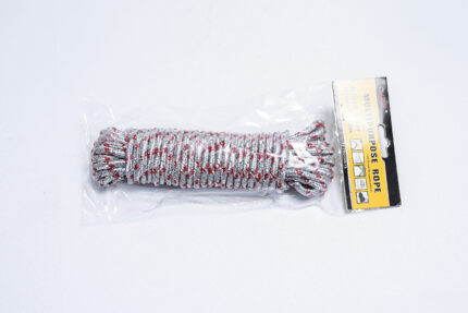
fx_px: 858
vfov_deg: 20.6
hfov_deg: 30.5
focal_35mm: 66
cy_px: 156
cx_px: 234
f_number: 9
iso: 3200
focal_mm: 66
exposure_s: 1/200
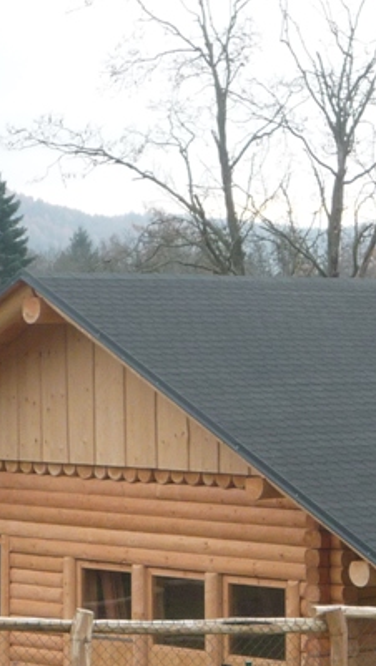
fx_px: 2920
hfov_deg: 7.4
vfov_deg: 13.0
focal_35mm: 165
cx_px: 268
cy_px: 468
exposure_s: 1/50
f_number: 5.2
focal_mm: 9.5
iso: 100
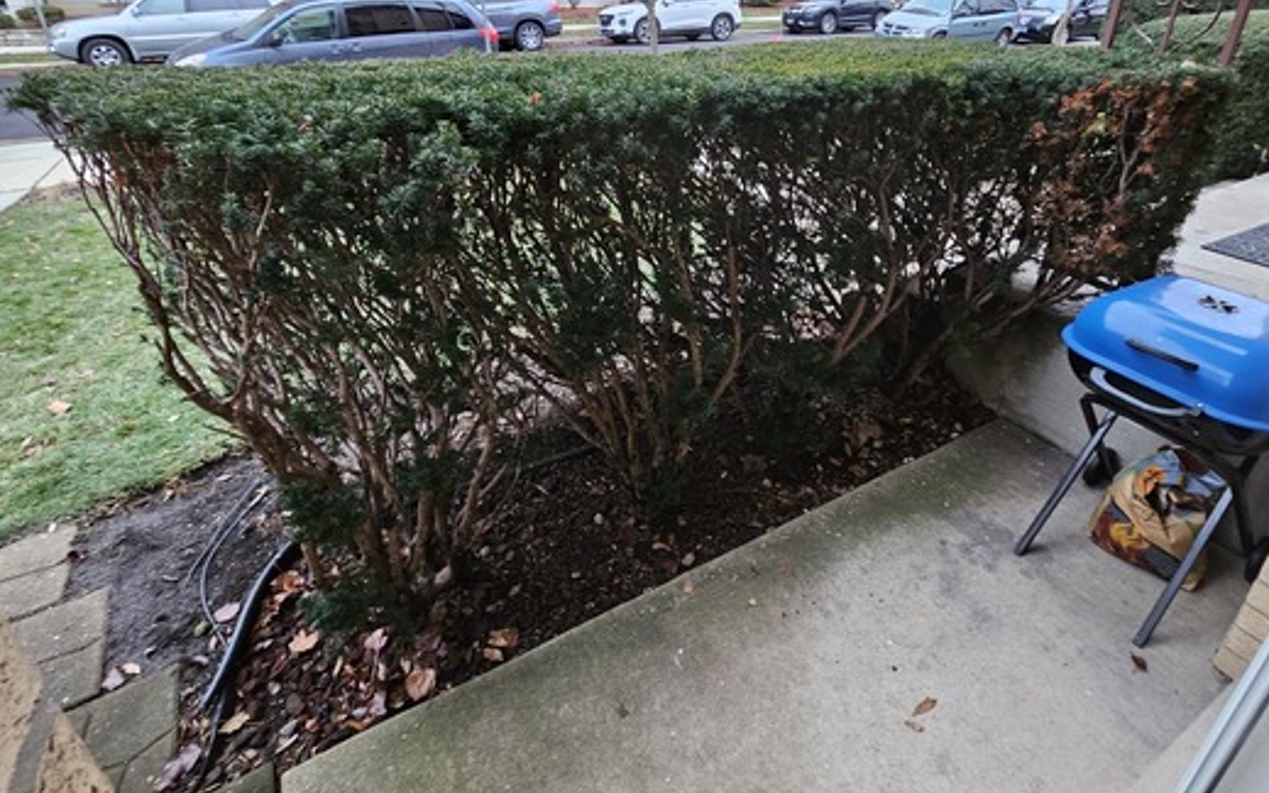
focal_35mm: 17
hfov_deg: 94.2
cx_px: 682
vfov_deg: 66.1
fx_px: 588
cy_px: 262
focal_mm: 2.2
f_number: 2.2
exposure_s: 1/30
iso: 400
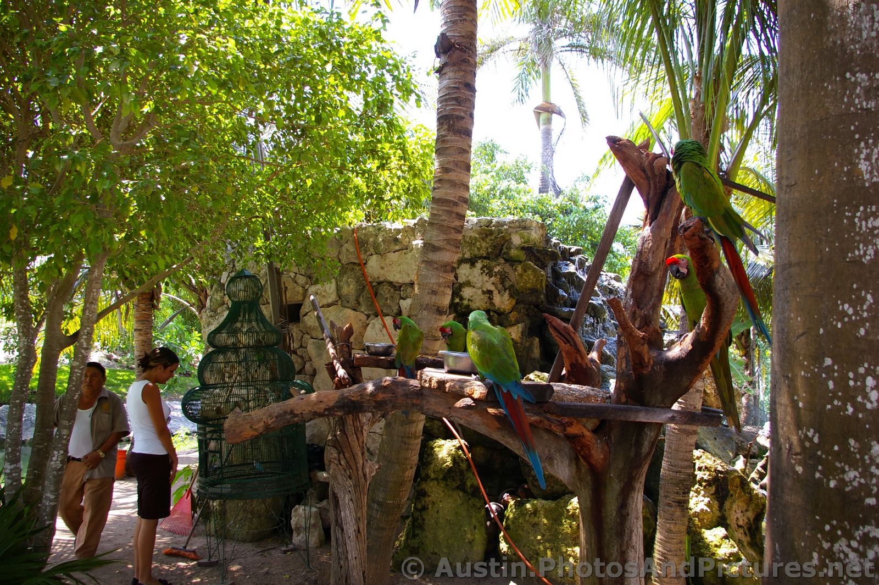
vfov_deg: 47.9
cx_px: 440
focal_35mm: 27
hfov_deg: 67.4
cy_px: 292
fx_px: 659
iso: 200
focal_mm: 18
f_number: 5.6
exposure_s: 1/90
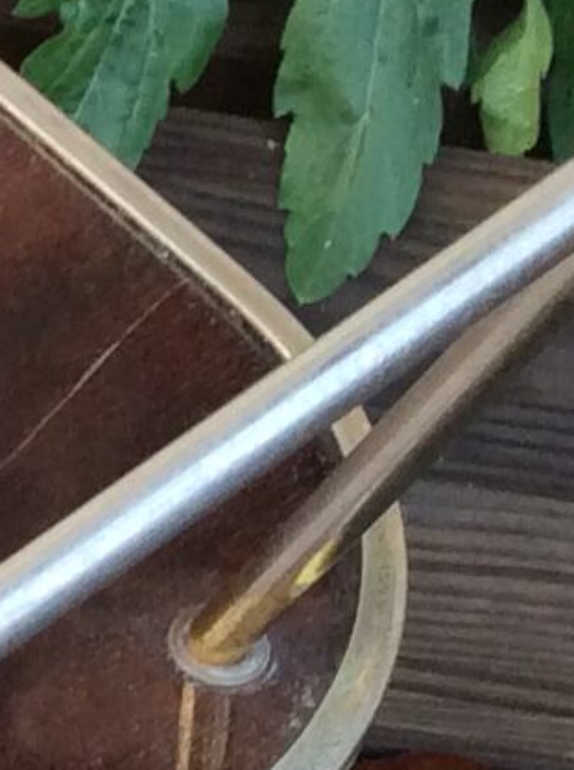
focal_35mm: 199
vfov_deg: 10.0
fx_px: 4416
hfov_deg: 6.7
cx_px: -1178
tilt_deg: -52.1
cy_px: 504
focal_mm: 3.3
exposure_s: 1/33
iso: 40
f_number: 2.4
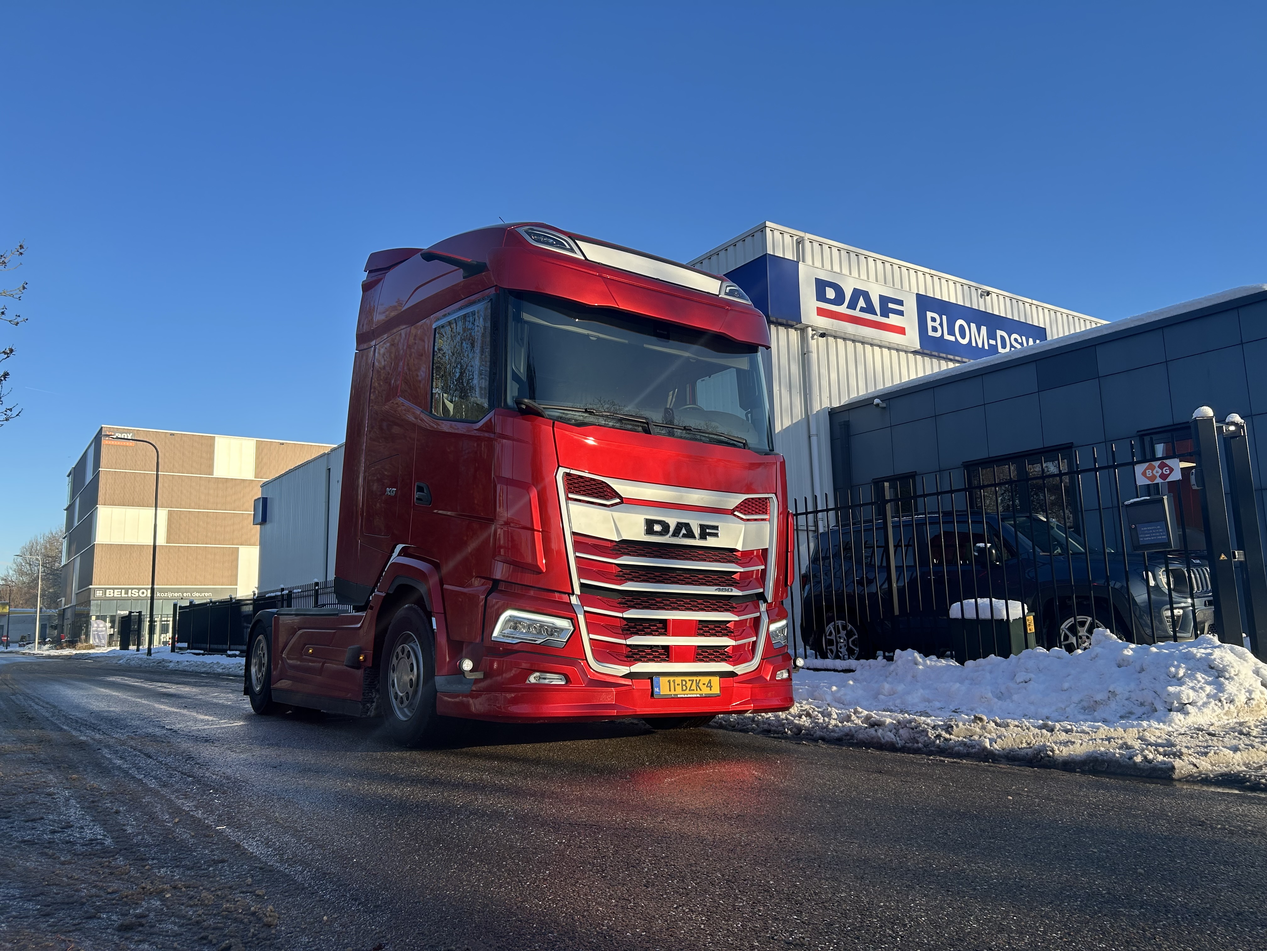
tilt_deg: +10.1
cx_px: 634
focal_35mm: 26
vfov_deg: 53.1
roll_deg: +1.6
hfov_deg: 67.3
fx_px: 952
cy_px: 476
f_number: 1.5
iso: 50
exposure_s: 1/2008
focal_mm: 5.7
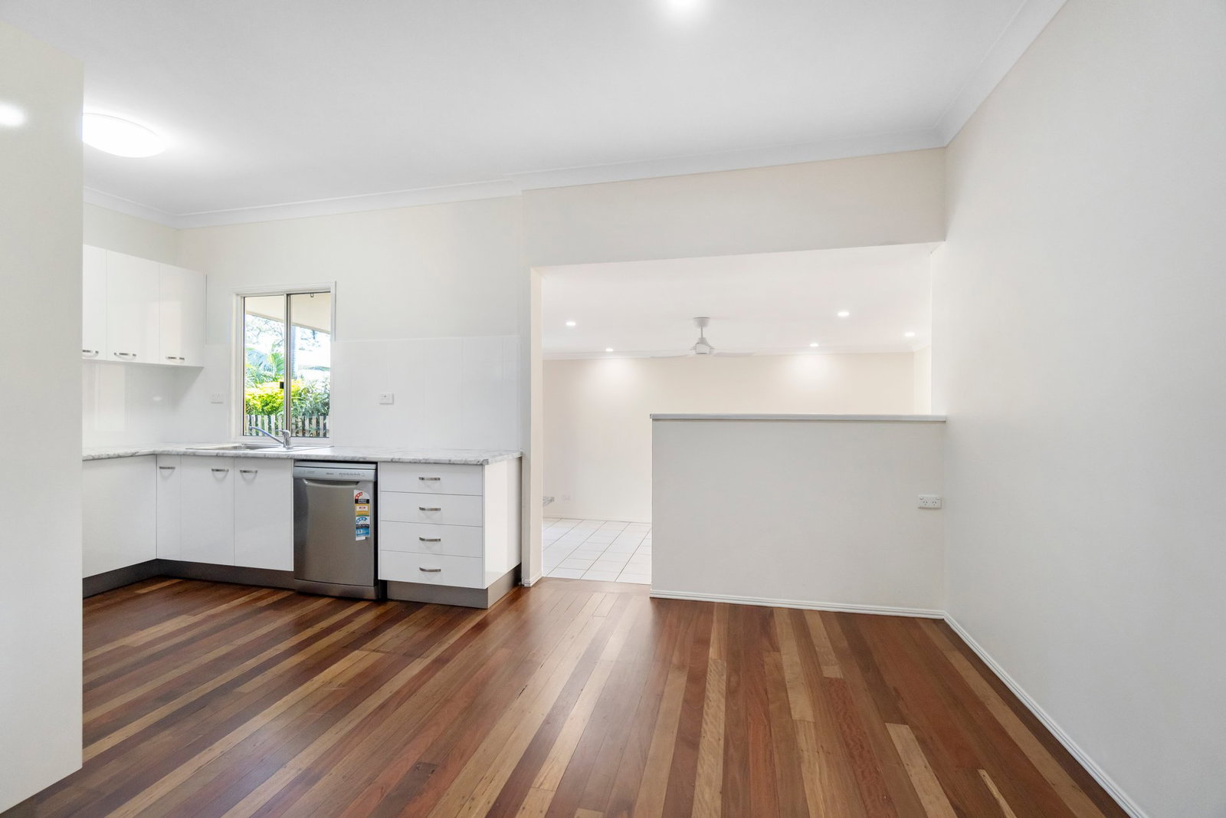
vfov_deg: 77.3
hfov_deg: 100.4
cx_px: 613
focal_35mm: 15
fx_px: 511
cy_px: 409
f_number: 4
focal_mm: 10
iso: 500
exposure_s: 1/160
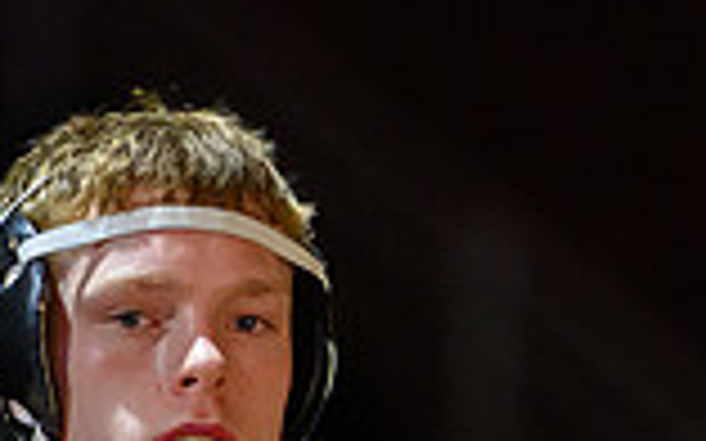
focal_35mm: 662
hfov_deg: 3.2
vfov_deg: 2.0
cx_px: 165
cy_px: 869
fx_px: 12733
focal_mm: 135
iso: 8000
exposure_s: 1/500
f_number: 2
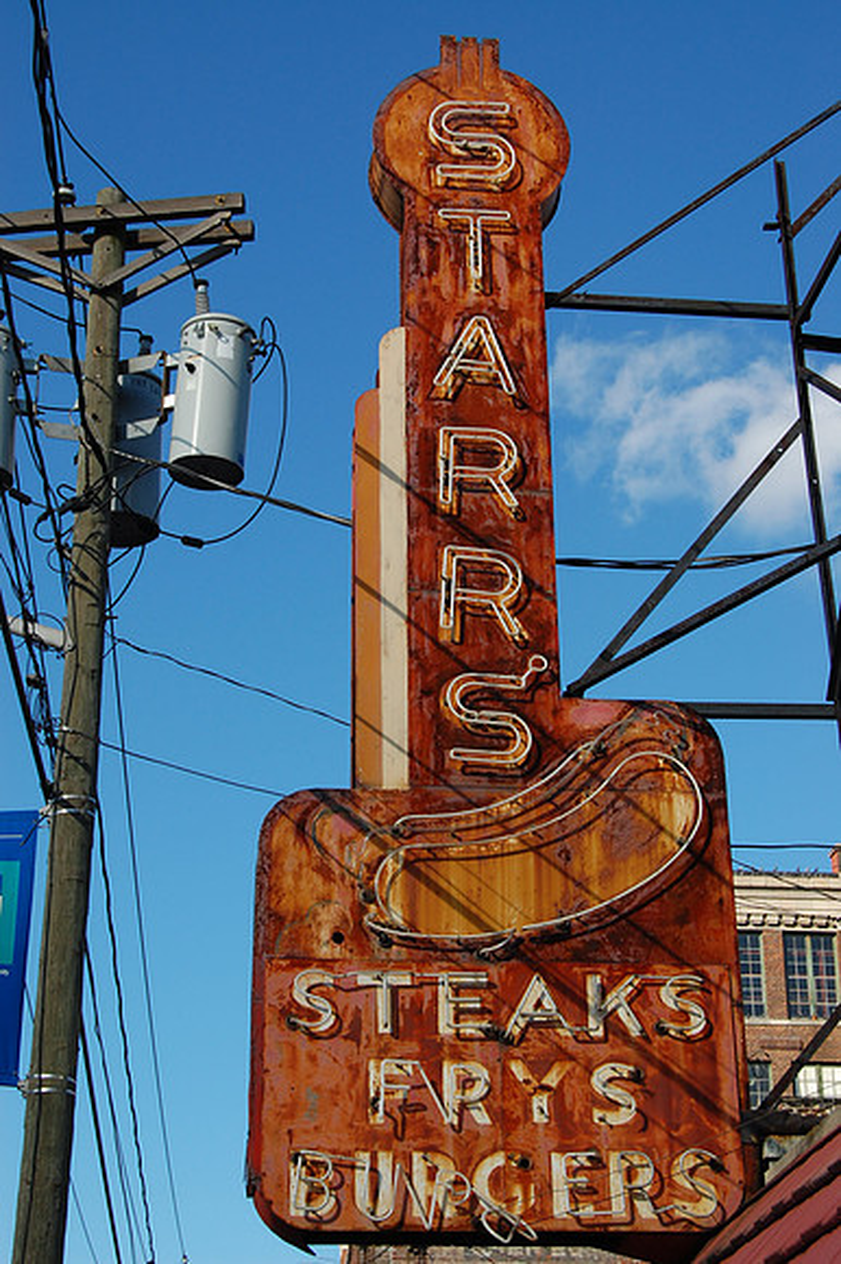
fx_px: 2105
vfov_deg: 33.4
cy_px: 632
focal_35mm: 60
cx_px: 420
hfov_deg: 22.6
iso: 200
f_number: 9
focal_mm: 40
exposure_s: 1/320
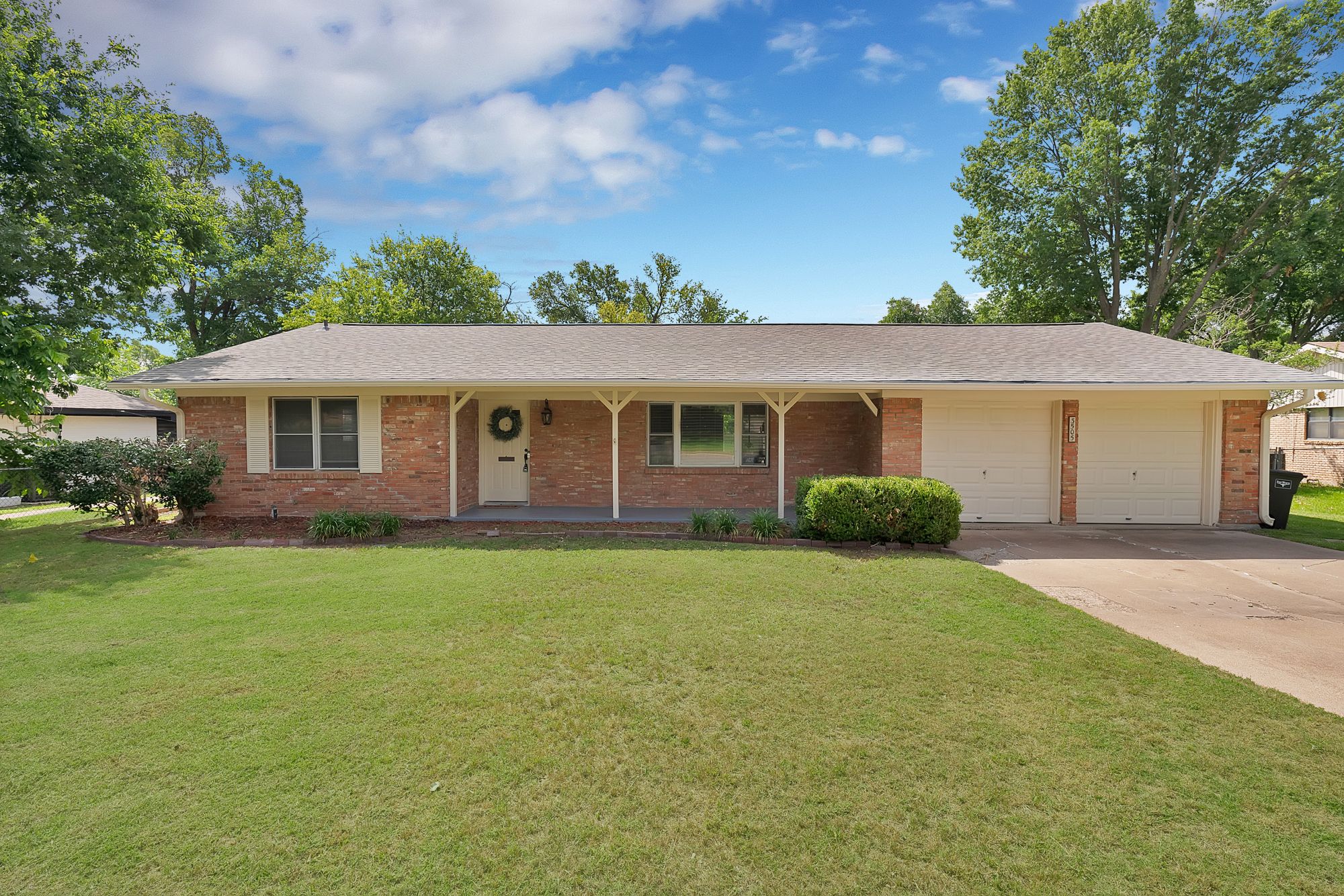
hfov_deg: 96.7
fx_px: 597
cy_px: 448
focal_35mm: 16
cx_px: 672
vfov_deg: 73.8
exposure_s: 1/200
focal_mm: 16
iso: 640
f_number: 9
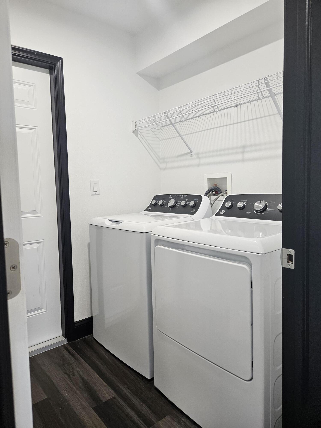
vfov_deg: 73.9
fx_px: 284
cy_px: 214
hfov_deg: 58.9
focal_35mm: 23
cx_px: 160
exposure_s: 1/120
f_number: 1.8
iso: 160
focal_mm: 5.4
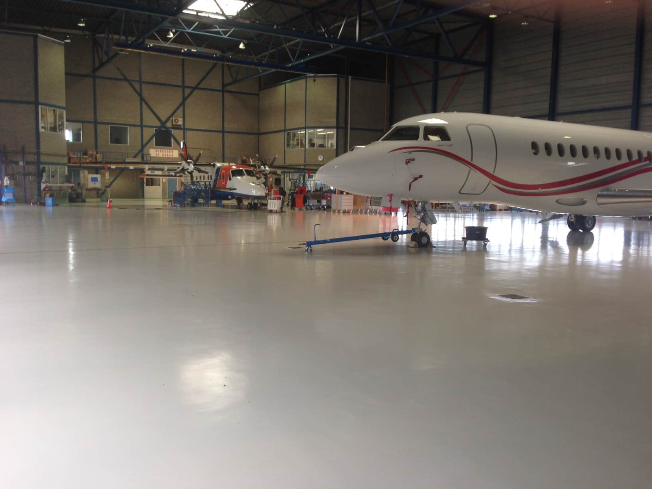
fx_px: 622
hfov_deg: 55.4
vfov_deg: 42.9
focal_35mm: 33
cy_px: 244
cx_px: 326
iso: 64
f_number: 2.4
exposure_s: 1/60
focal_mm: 4.13
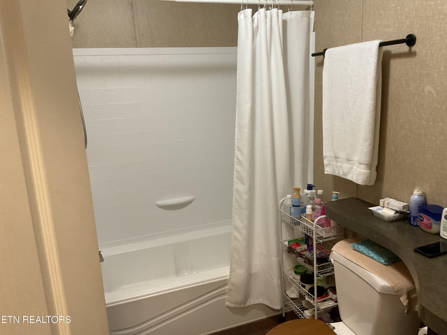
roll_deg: +3.8
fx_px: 374
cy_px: 168
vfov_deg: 48.2
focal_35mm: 29
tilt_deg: -10.0
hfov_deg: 61.7
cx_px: 224
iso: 160
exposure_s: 1/60
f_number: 1.8
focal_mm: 3
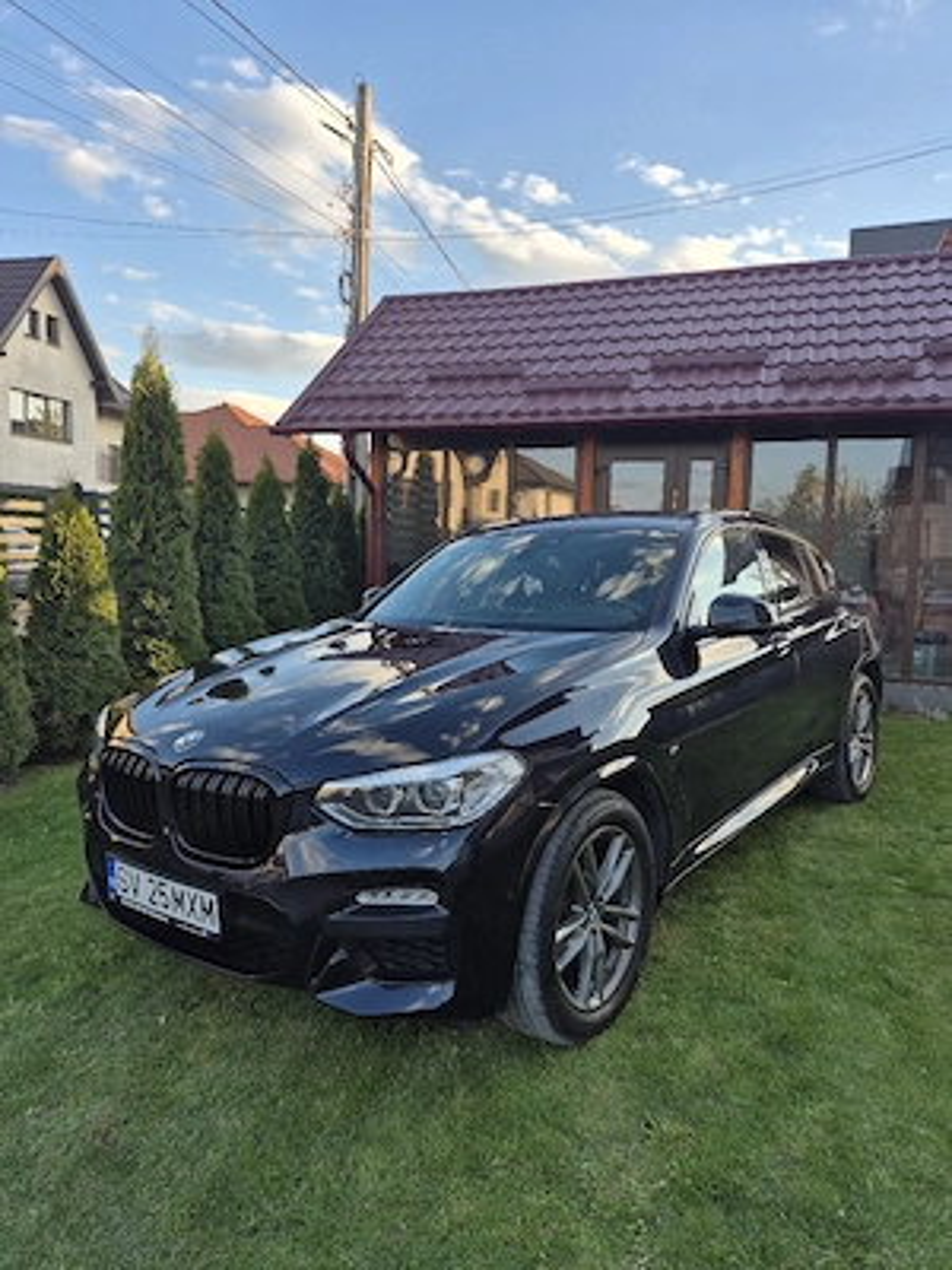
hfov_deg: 58.9
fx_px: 843
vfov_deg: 73.9
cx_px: 476
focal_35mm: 23
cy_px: 635
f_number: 1.8
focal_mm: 5.4
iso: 25
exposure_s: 1/286
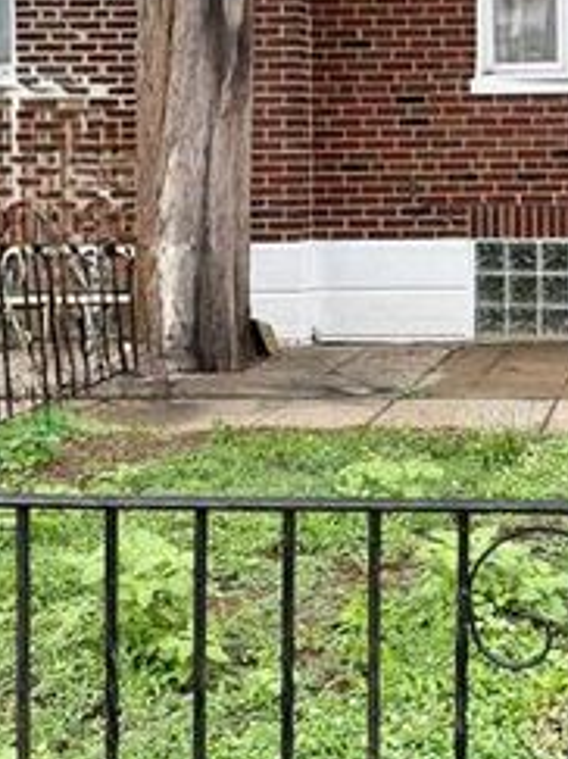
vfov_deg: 28.7
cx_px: 596
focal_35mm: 66
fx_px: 1445
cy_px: 142
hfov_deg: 21.3
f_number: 1.78
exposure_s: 1/188
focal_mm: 6.76
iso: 100
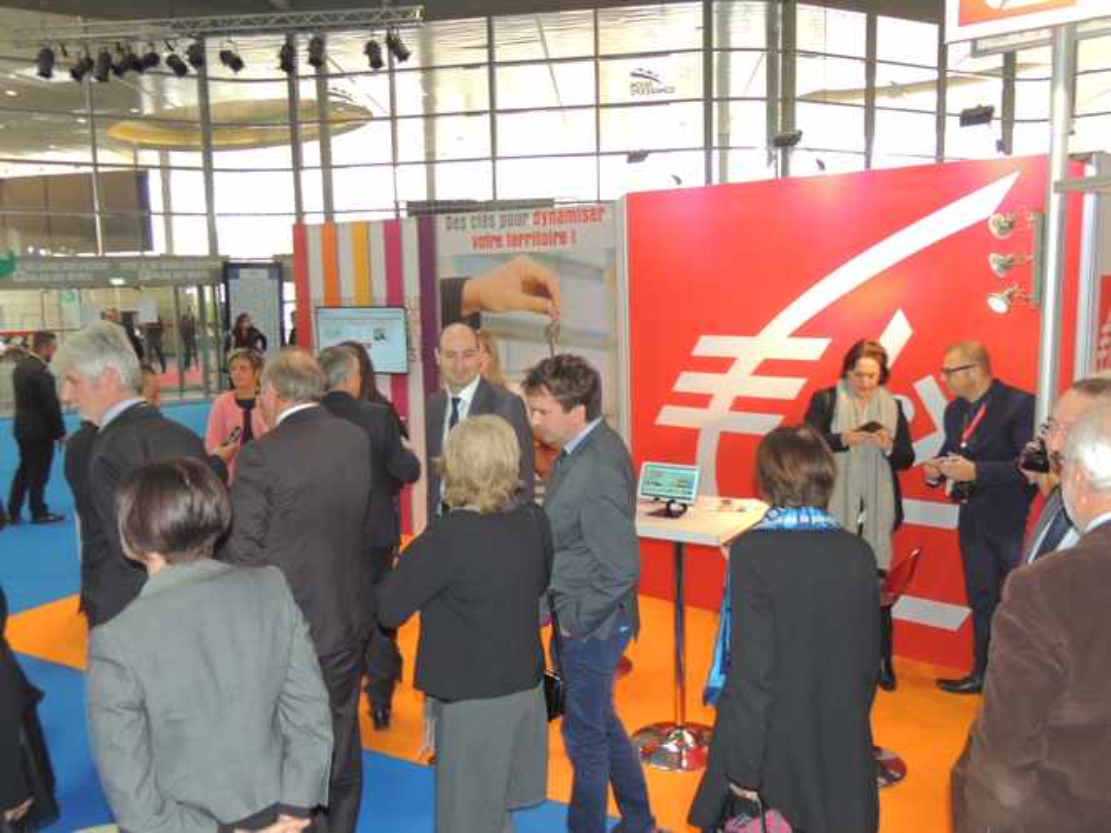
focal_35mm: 30
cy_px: 416
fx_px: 963
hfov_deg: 60.0
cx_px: 556
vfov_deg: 46.8
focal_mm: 5.3
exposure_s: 1/30
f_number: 3.1
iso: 250
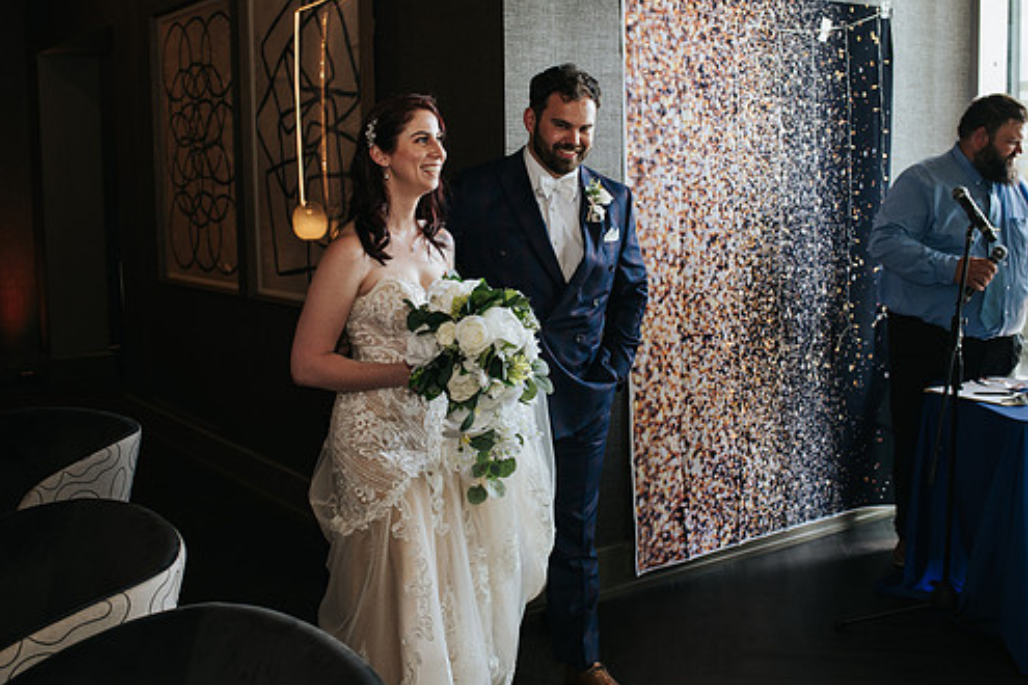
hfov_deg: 47.4
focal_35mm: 41
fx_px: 1171
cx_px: 490
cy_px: 297
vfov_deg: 32.6
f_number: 3.5
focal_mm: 35
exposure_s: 1/200
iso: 1000
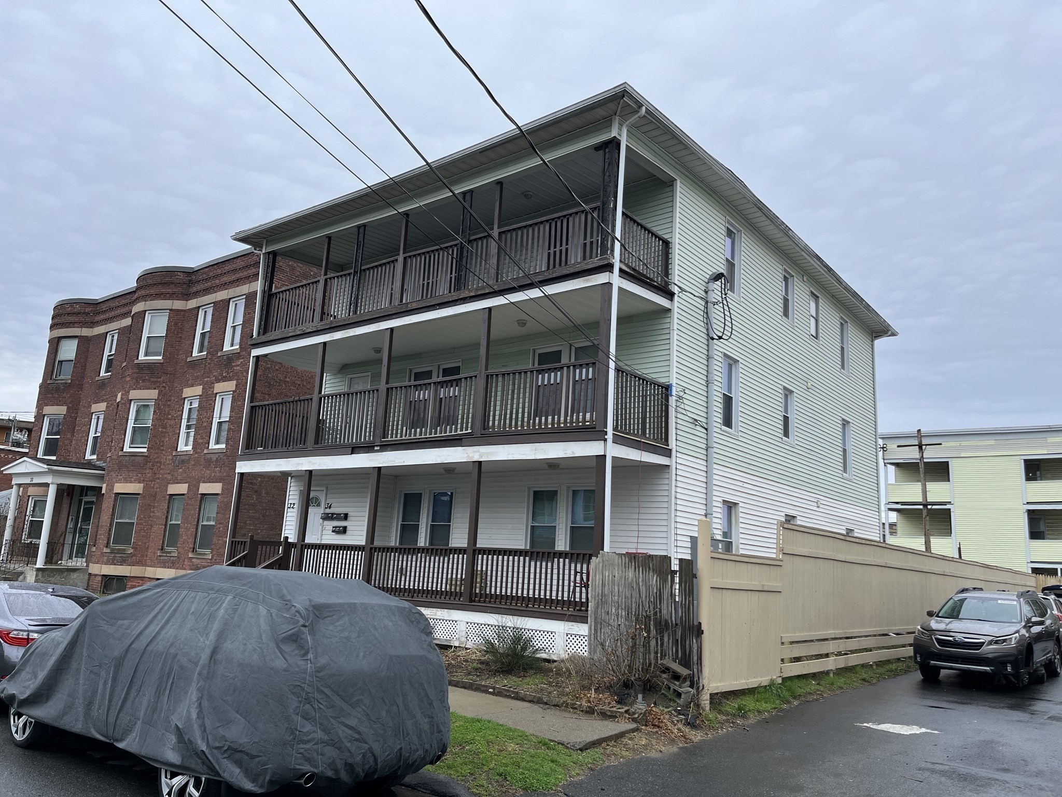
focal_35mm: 26
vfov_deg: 53.1
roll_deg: -3.5
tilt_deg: +13.1
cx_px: 531
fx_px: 798
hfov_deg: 67.3
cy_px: 398
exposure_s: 1/951
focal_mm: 5.1
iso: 50
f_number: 1.6
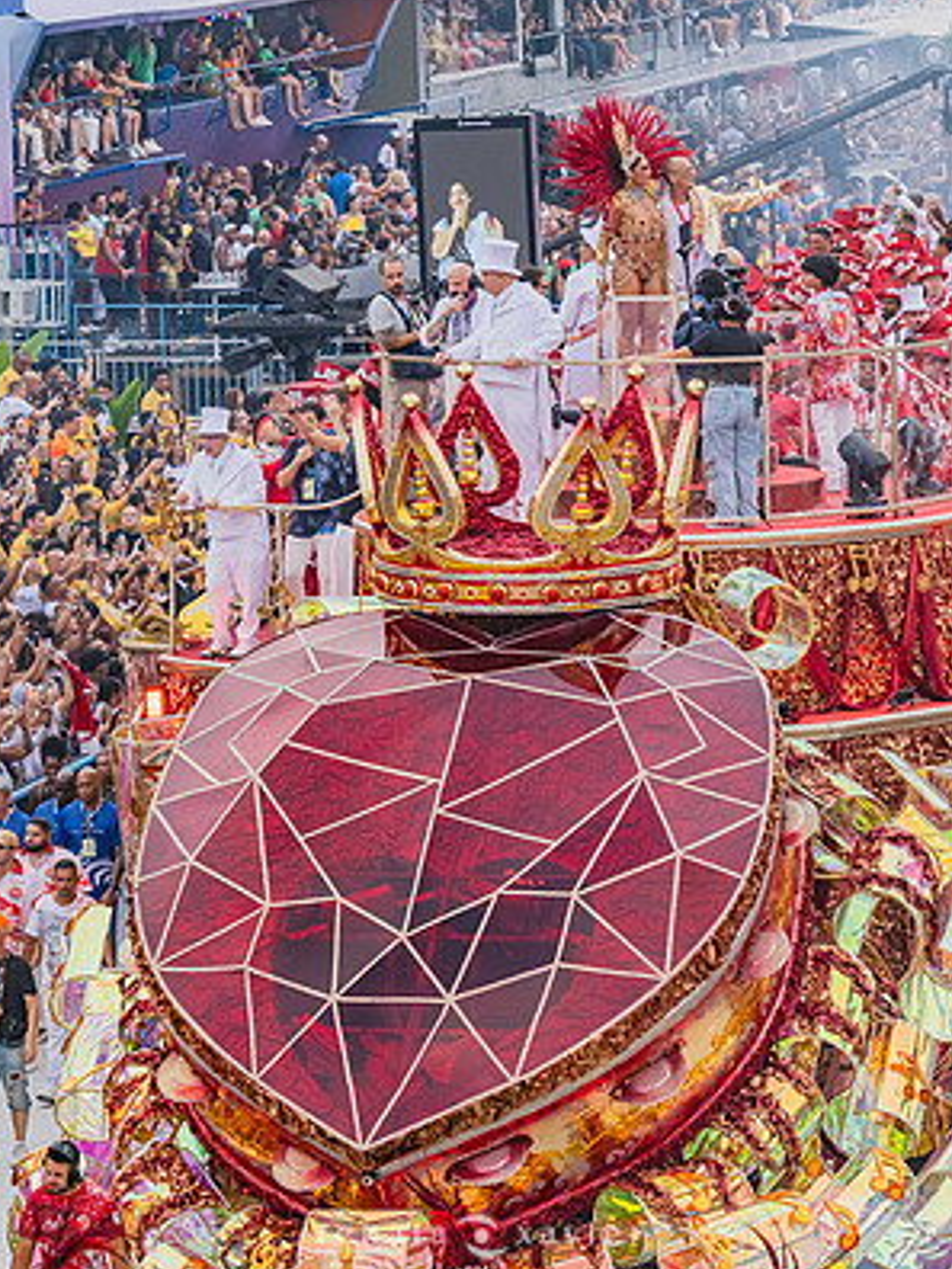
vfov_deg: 9.9
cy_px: 570
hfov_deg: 7.4
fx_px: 7334
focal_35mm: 200
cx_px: 474
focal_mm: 121.8
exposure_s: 1/1600
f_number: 4.2
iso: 640
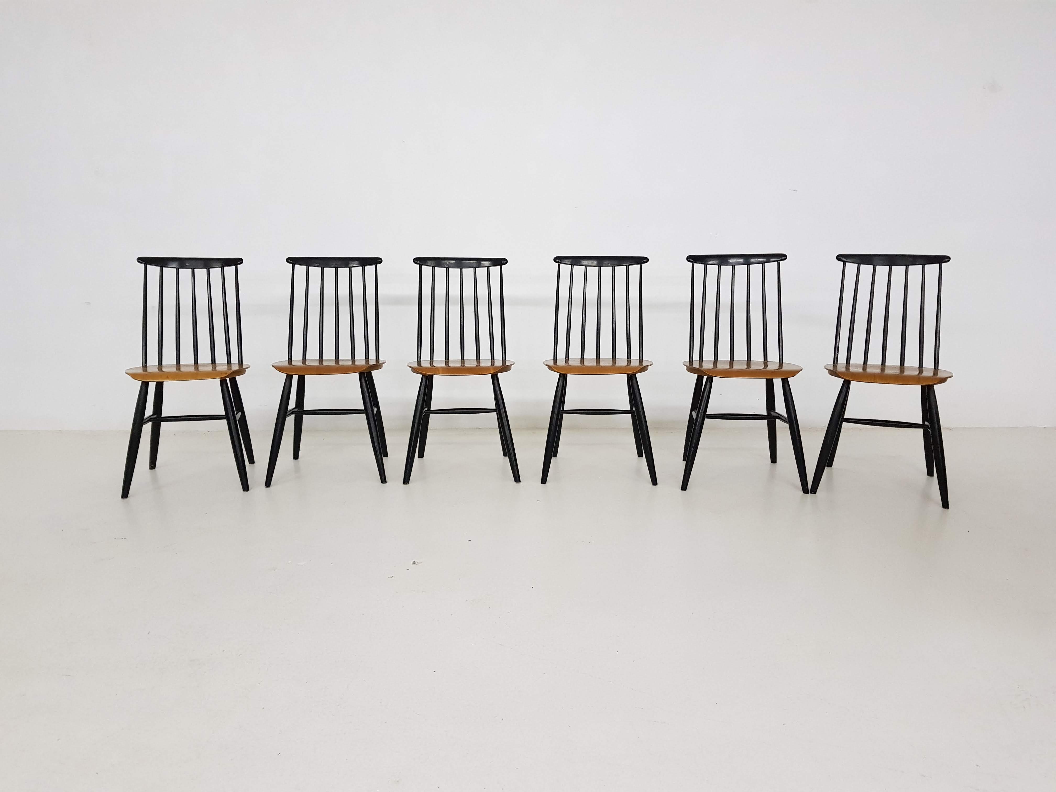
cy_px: 396
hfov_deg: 67.3
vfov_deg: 53.1
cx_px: 528
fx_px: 793
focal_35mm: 26
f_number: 1.7
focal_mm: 4.2
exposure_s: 1/33
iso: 200
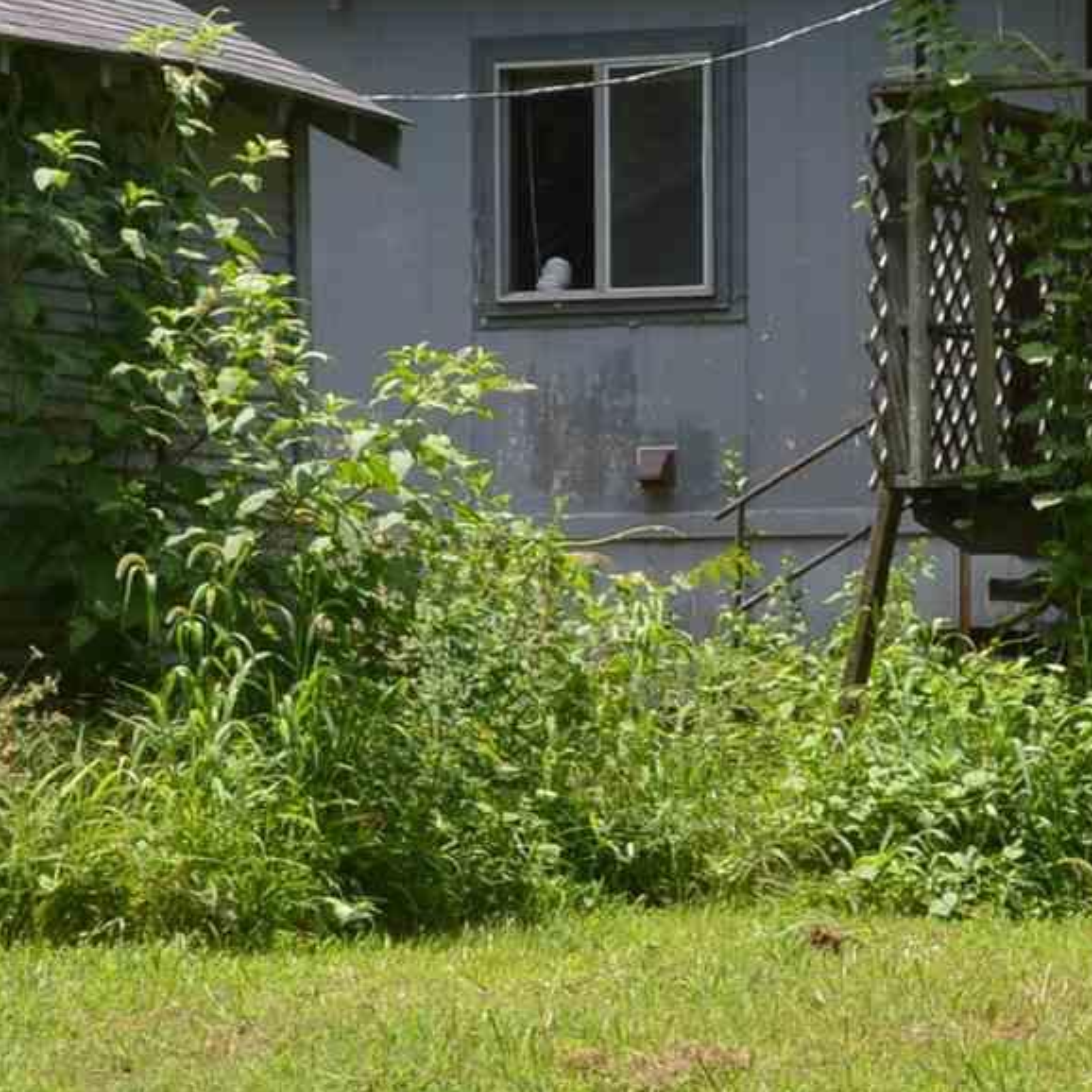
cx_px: 357
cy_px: 489
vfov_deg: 9.9
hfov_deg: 9.9
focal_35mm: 176
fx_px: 6282
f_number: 6.3
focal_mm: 26
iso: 100
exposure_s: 1/160
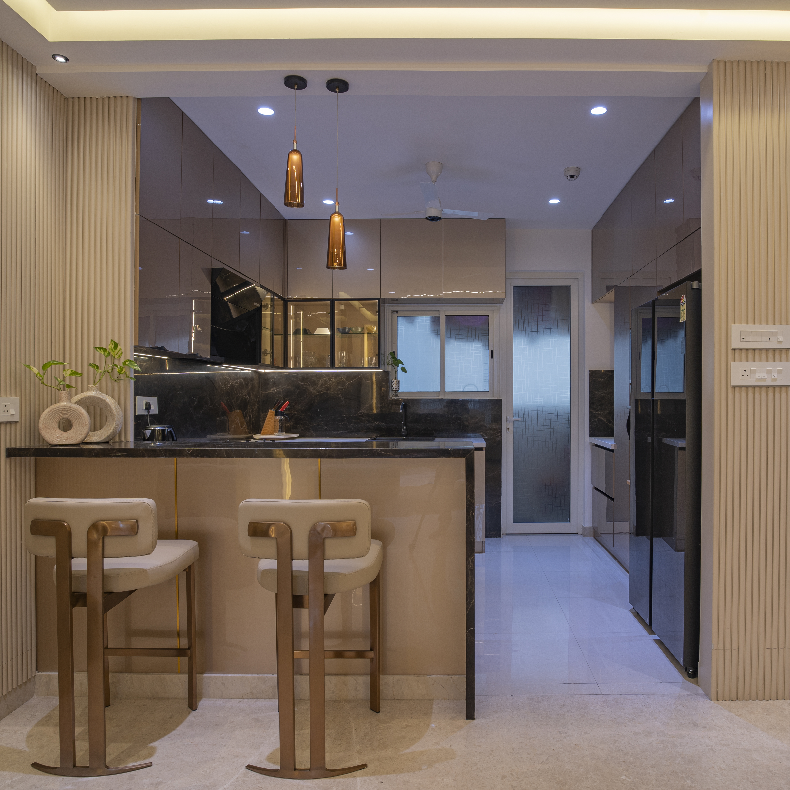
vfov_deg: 67.3
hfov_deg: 67.1
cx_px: 434
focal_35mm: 23
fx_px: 594
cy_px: 396
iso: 100
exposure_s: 1/6
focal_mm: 18
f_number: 9
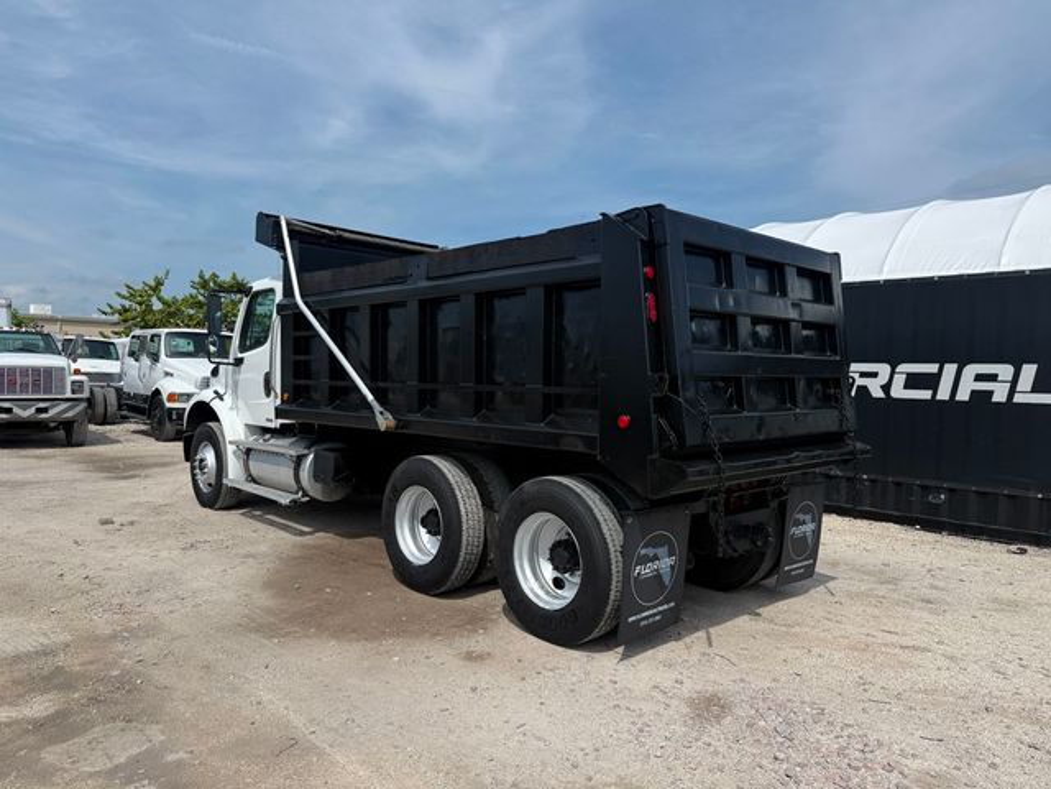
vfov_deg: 56.8
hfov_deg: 71.6
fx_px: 729
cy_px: 394
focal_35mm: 24
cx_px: 526
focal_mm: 6.76
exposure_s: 1/6173
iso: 80
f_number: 1.78
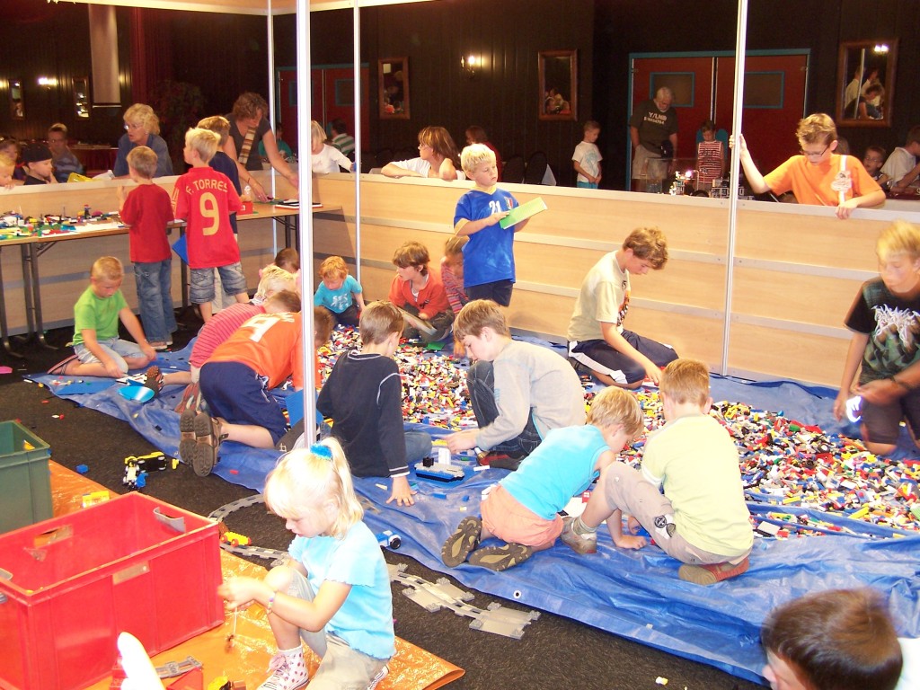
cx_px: 460
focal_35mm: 38
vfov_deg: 37.7
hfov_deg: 49.0
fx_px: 1010
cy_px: 345
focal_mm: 6.3
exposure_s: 1/8
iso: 140
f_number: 2.8
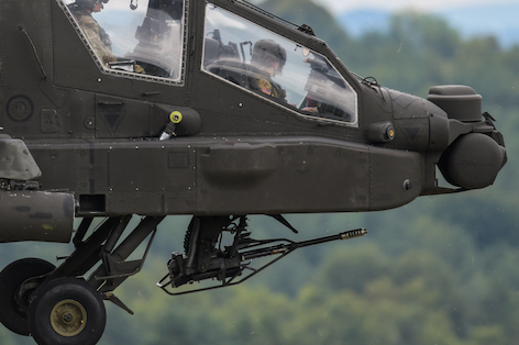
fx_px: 17590
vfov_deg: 1.1
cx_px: 107
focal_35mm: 1221
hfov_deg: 1.7
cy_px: 47
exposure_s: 1/1600
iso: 400
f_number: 5
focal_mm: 600
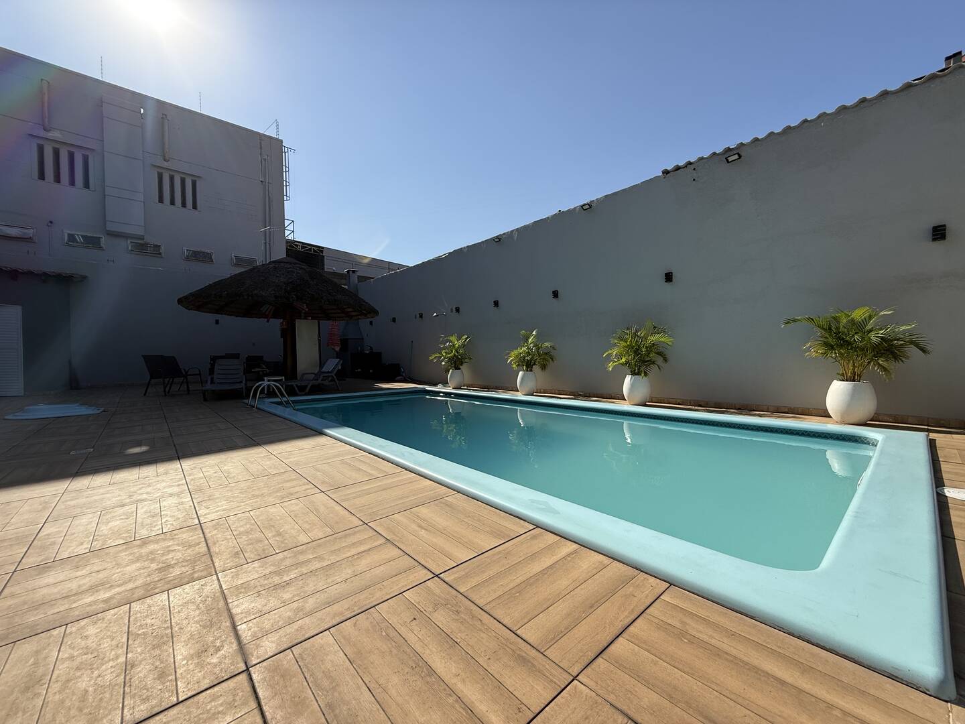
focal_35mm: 14
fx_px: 390
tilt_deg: -1.1
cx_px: 482
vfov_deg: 85.7
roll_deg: +0.1
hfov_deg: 102.1
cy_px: 362
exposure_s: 1/2092
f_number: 2.2
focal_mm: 2.22
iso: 50
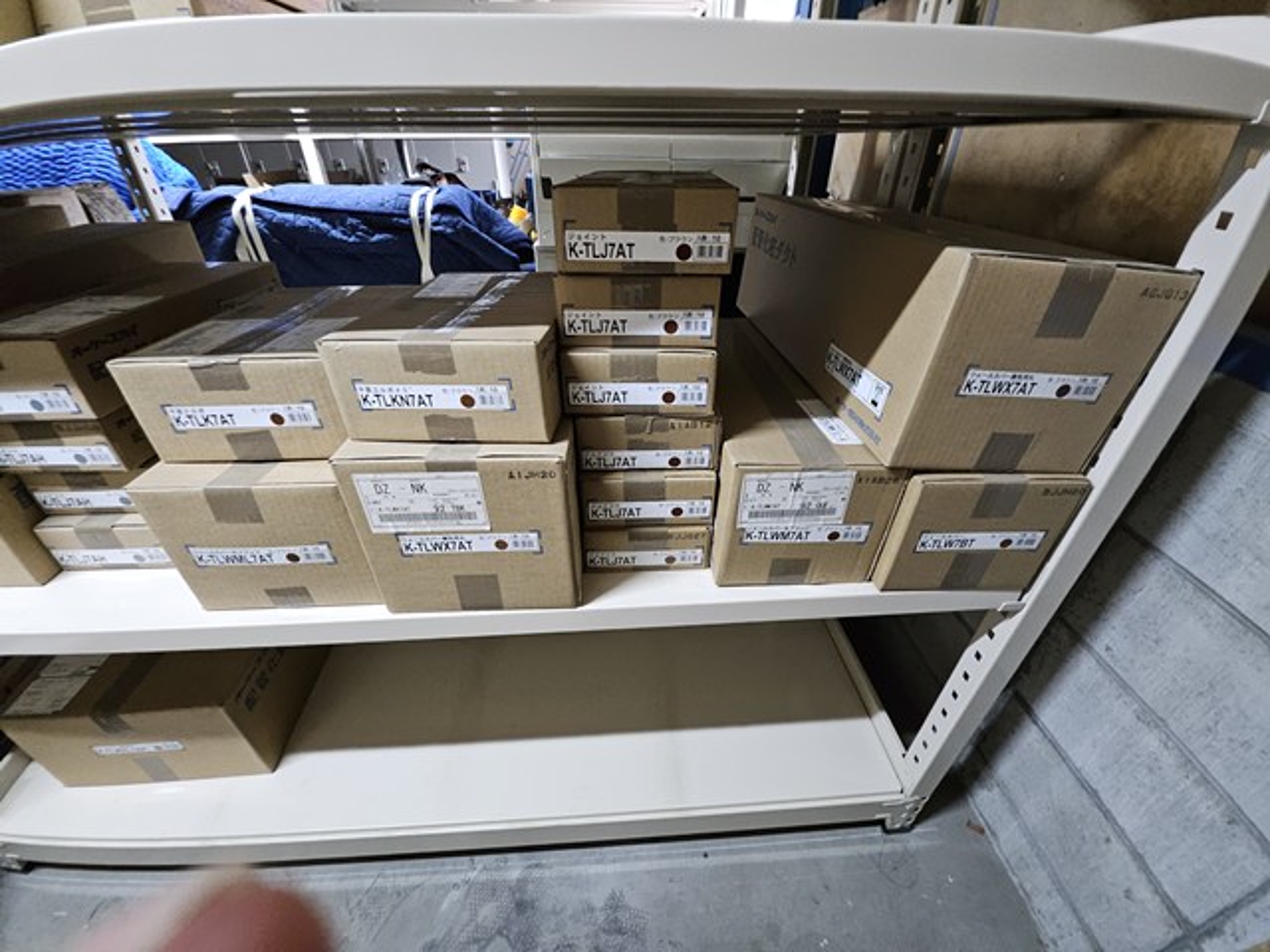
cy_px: 476
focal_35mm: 13
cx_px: 635
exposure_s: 1/31
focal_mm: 1.7
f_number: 2.2
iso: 320
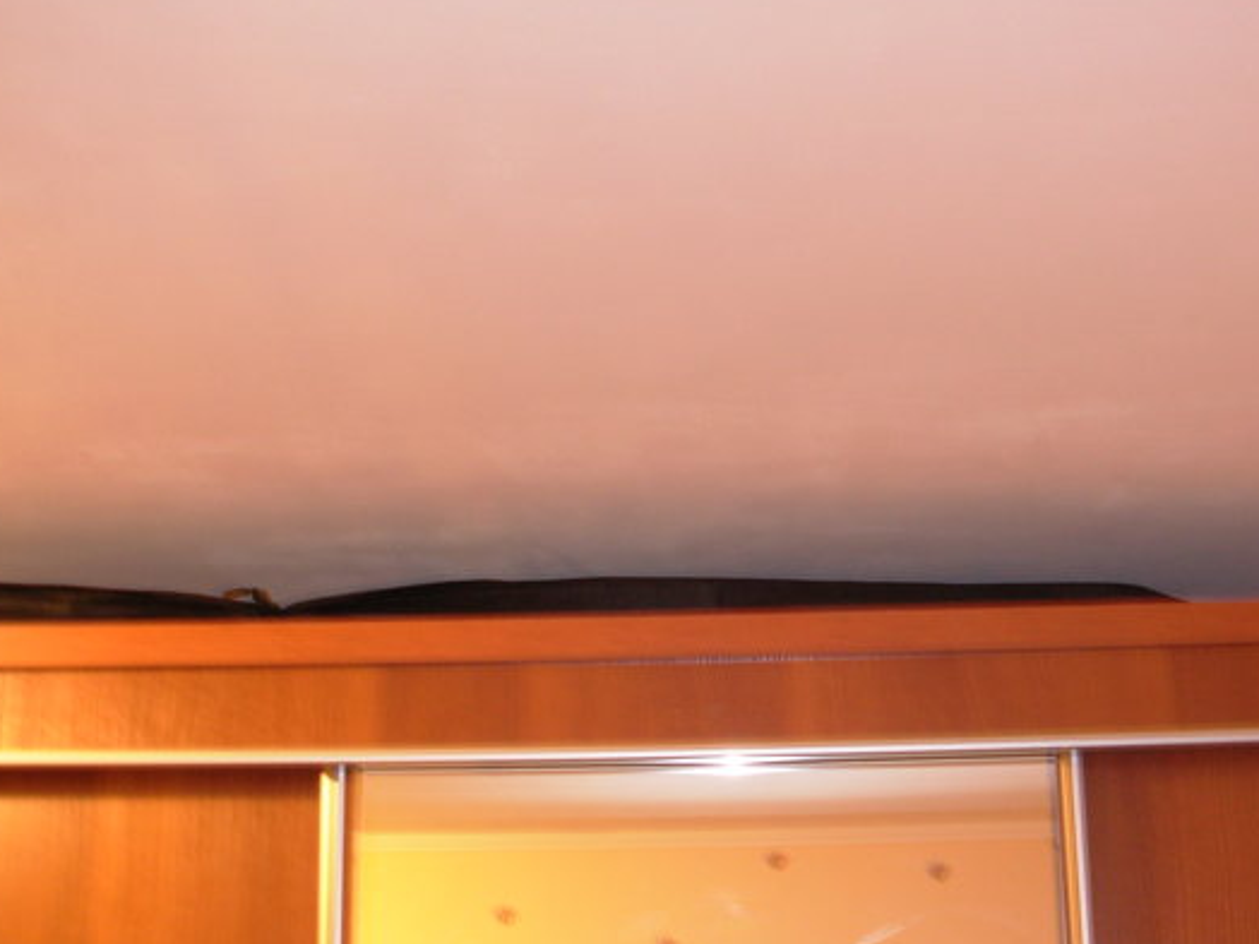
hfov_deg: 33.2
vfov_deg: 25.2
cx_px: 694
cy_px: 536
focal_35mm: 58
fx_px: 2109
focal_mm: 6.3
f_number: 2.9
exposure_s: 1/1.6
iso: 50
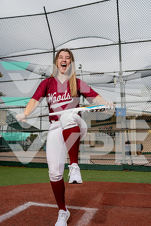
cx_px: 76
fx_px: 220
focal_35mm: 35
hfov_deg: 37.9
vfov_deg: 54.4
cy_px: 113
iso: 80
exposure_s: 1/250
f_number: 5.6
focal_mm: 35
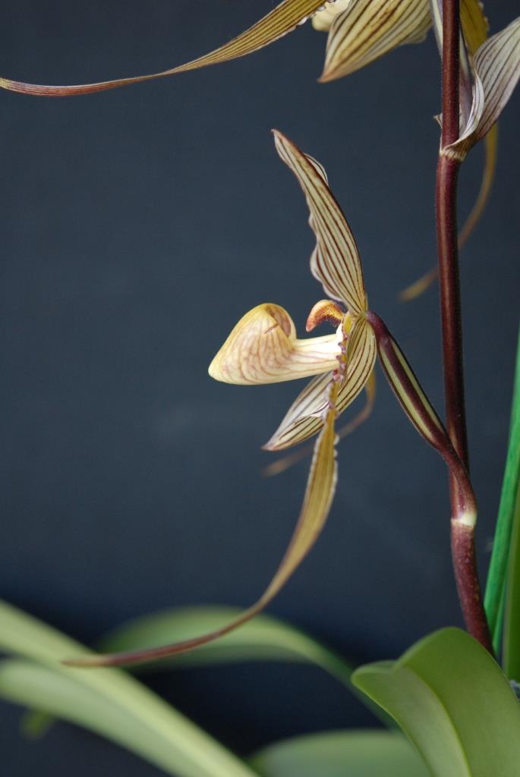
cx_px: 260
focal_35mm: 90
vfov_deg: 22.6
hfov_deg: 15.2
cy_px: 388
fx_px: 1945
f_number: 3
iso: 400
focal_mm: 60
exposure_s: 1/125
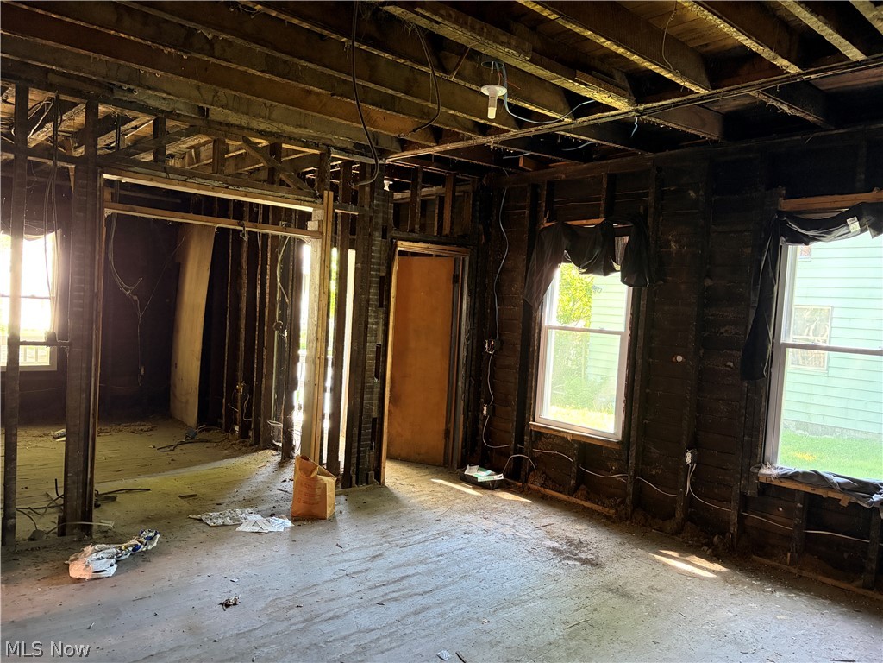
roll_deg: -2.7
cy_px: 332
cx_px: 442
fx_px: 663
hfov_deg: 67.3
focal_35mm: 26
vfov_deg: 53.1
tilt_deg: -2.6
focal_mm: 5.96
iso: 500
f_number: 1.6
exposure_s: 1/44
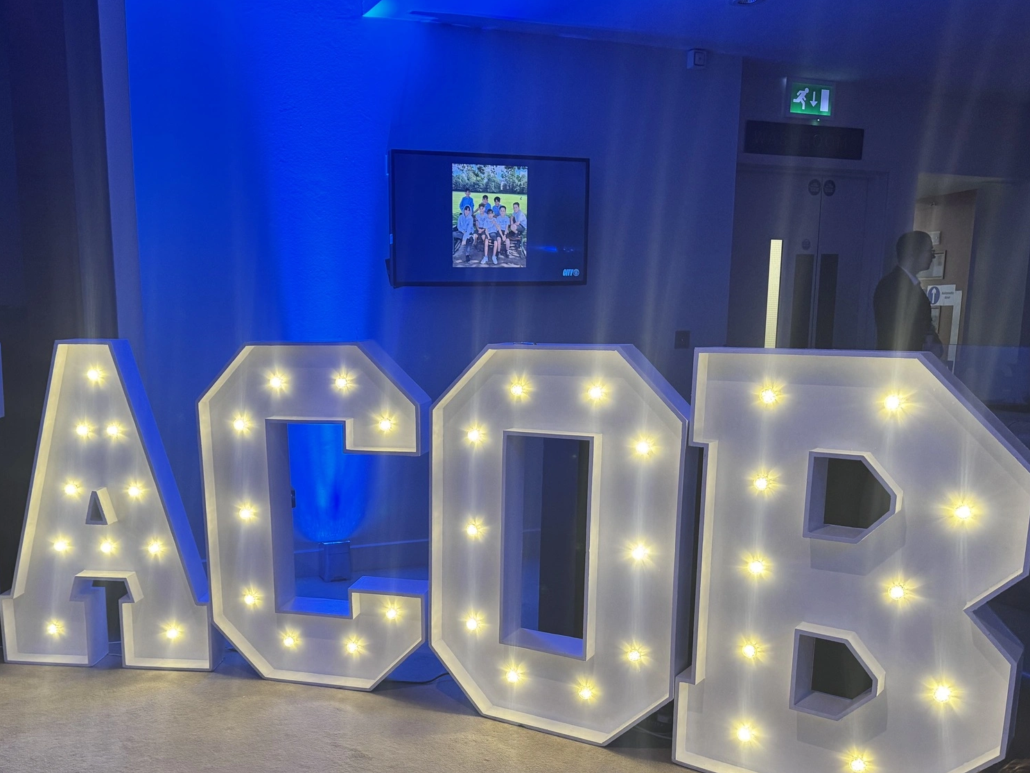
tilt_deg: -10.5
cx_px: 408
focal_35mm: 31
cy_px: 484
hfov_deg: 57.8
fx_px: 923
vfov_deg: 45.1
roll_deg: +0.5
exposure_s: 1/100
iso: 200
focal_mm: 6.76
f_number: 1.78
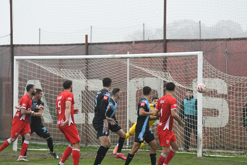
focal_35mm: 255
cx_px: 124
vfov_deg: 5.4
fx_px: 1749
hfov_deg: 8.1
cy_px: 82
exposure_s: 1/2000
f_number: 4.5
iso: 6400
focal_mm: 170
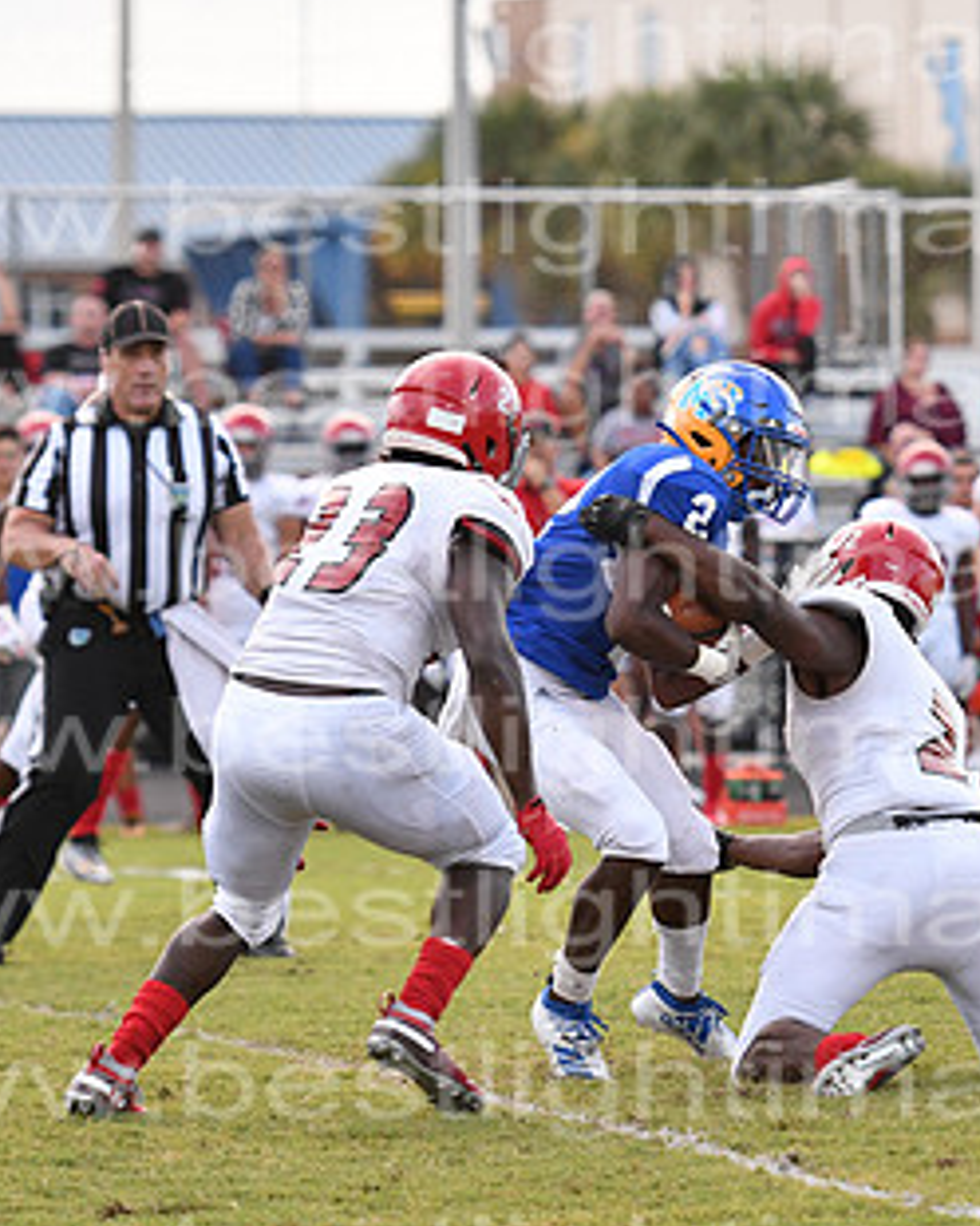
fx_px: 12436
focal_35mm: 343
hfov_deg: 4.5
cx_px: 695
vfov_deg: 5.6
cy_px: 658
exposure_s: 1/1250
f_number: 3.2
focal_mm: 130
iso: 1600
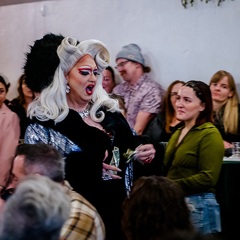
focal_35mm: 105
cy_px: 103
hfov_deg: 16.6
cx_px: 149
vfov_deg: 16.6
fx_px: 824
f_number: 2.8
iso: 6400
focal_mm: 70
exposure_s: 1/80
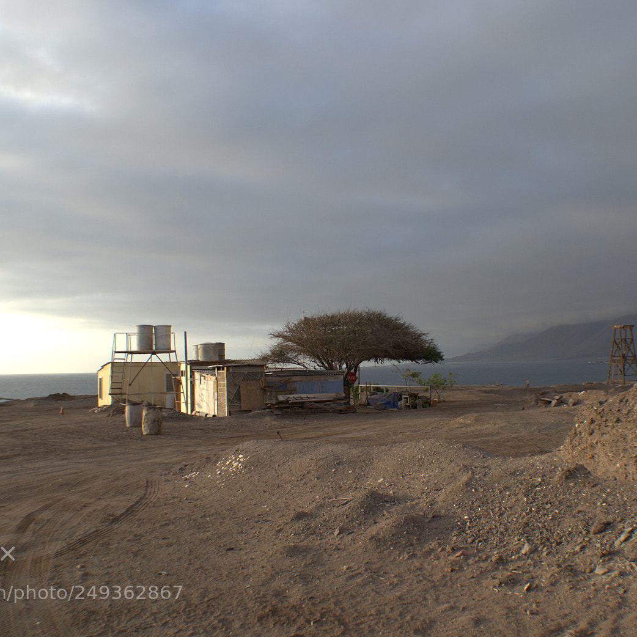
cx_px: 352
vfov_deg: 39.2
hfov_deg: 39.1
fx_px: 895
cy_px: 316
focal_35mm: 43
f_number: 8
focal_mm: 22
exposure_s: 1/100
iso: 100
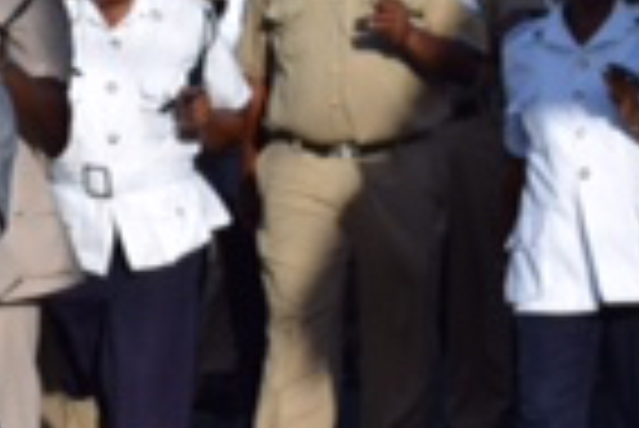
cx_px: -738
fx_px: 7214
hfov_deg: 5.0
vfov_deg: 3.4
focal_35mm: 406
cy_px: 257
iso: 200
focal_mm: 60
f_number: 10
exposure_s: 1/400
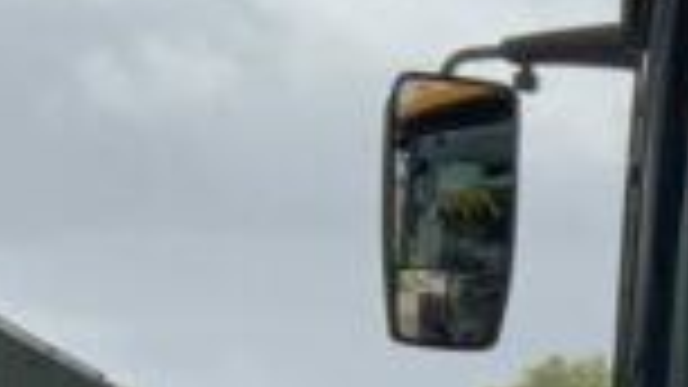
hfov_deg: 9.2
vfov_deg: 5.6
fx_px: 3849
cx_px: 1610
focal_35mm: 211
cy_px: 837
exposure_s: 1/2141
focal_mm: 3
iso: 16
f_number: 1.8
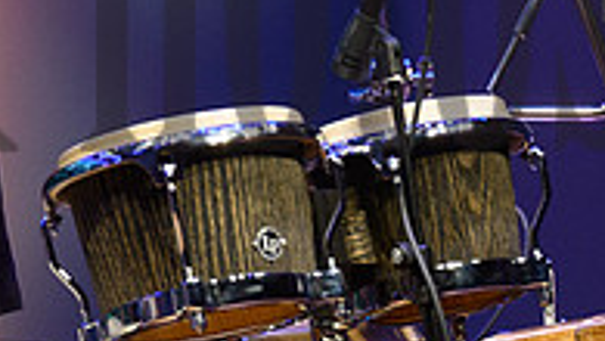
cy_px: -11
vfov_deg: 1.3
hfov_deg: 2.3
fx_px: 14994
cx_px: -171
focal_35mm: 934
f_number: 4
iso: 2500
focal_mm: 200
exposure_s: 1/500
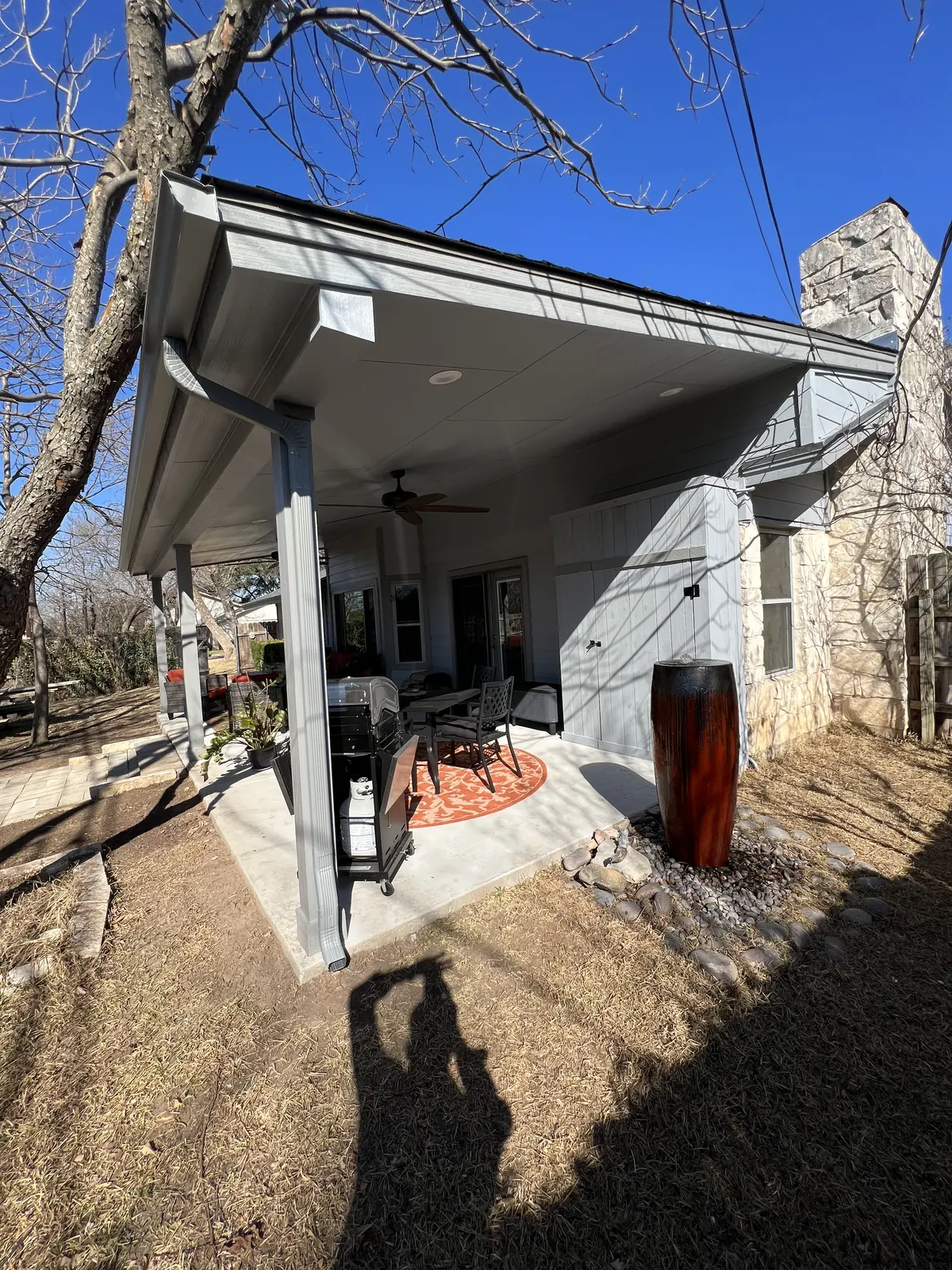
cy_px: 635
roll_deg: +2.9
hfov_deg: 89.9
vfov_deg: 106.2
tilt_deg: -1.5
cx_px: 476
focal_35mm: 13
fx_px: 477
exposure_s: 1/1292
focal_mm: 1.57
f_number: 1.8
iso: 32
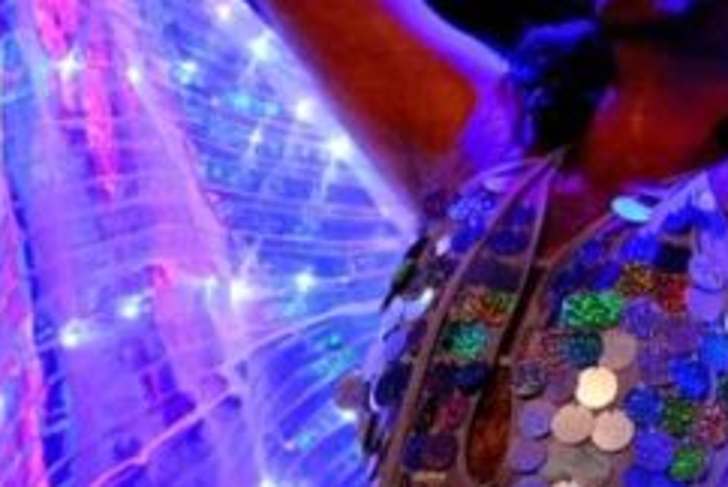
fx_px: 4535
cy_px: 305
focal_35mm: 224
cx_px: 475
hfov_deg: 9.2
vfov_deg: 6.1
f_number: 2.8
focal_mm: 35
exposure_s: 1/125
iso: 4000
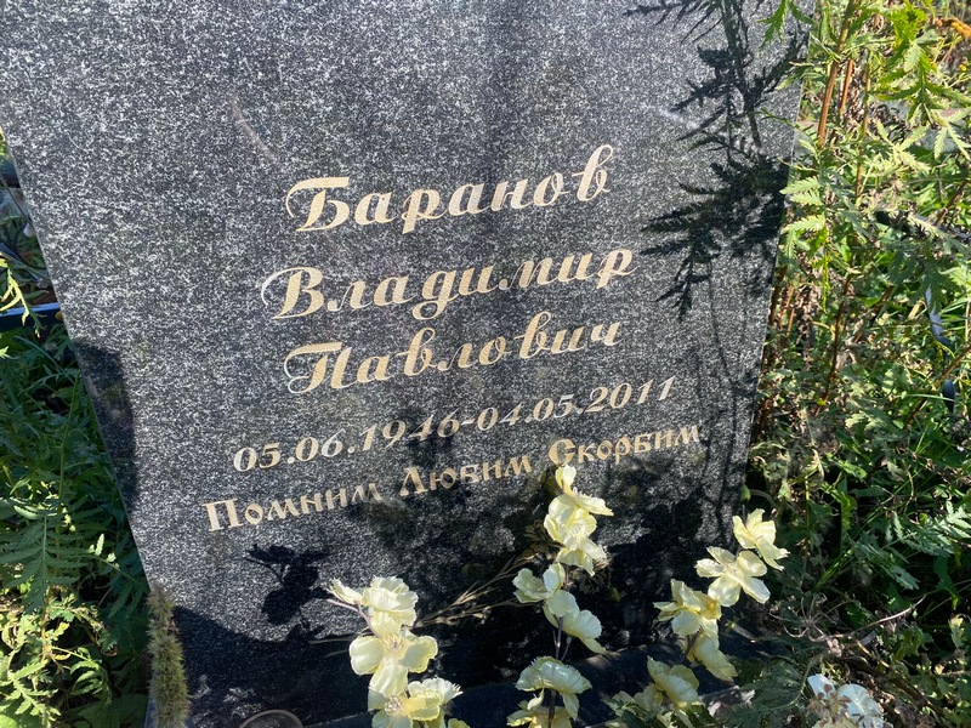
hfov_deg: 67.3
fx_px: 729
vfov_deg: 53.1
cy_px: 364
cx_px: 486
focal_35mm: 26
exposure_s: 1/669
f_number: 1.8
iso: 32
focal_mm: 4.25
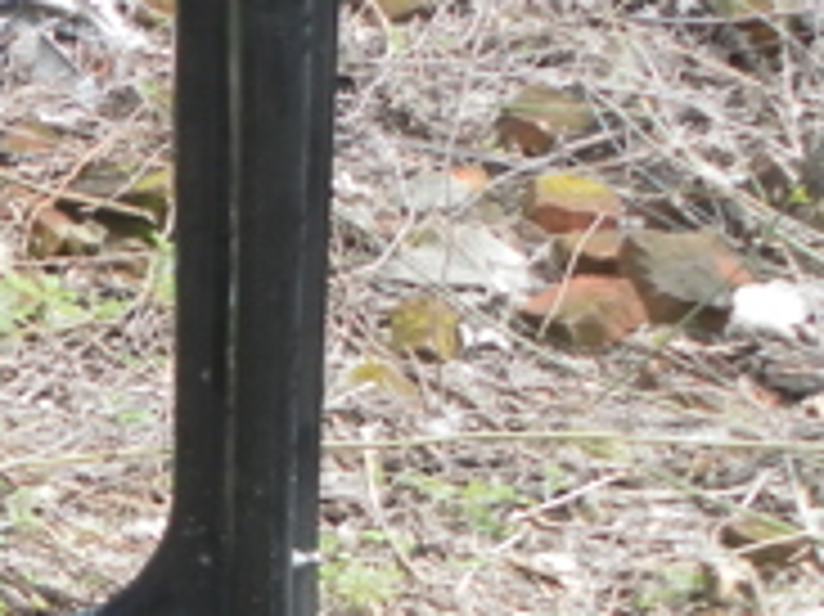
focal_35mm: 98
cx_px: -563
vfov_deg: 14.9
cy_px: 553
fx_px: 2331
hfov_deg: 17.2
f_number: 3.2
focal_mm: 4.9
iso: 80
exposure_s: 1/50
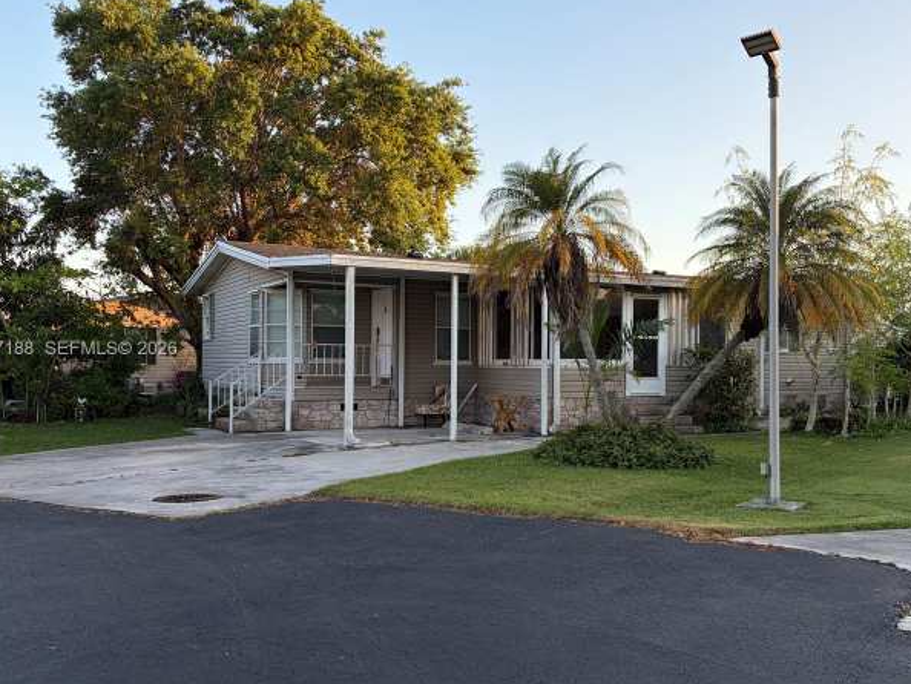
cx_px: 552
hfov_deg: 52.2
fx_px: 921
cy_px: 350
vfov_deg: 40.7
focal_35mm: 35
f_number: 1.6
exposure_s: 1/543
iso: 50
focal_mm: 5.96
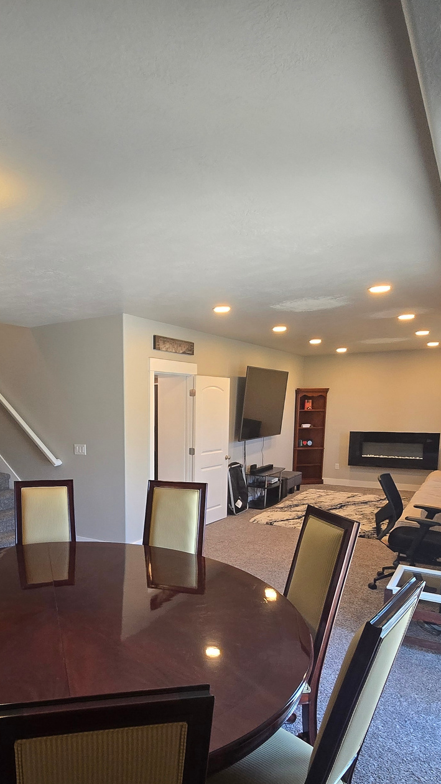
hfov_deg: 47.6
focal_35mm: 23
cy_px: 469
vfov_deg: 77.8
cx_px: 108
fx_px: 478
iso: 160
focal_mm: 1.7
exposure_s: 1/60
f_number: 2.2
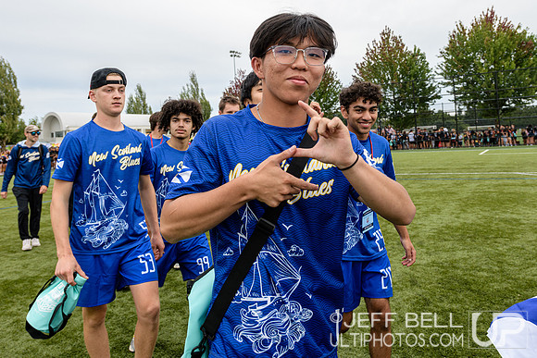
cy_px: 125
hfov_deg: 60.0
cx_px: 268
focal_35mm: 31
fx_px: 465
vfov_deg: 41.7
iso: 450
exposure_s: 1/400
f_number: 6.3
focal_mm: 24
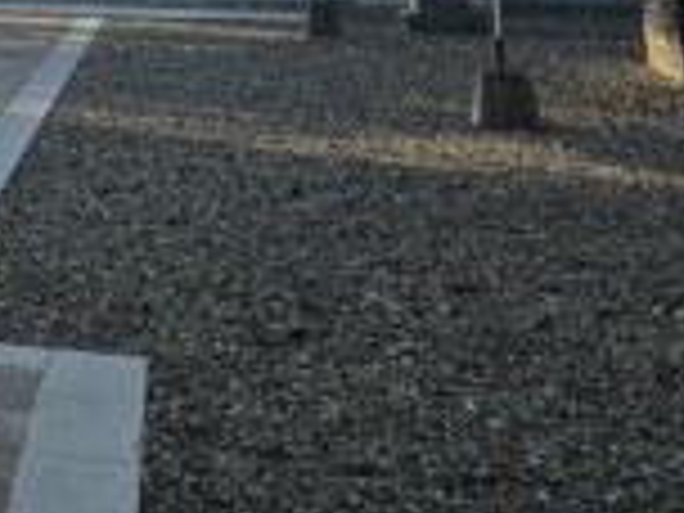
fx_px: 1917
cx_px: -608
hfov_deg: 16.4
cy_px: -423
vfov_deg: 13.6
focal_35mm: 97
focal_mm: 6.3
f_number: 1.7
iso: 12
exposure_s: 1/403
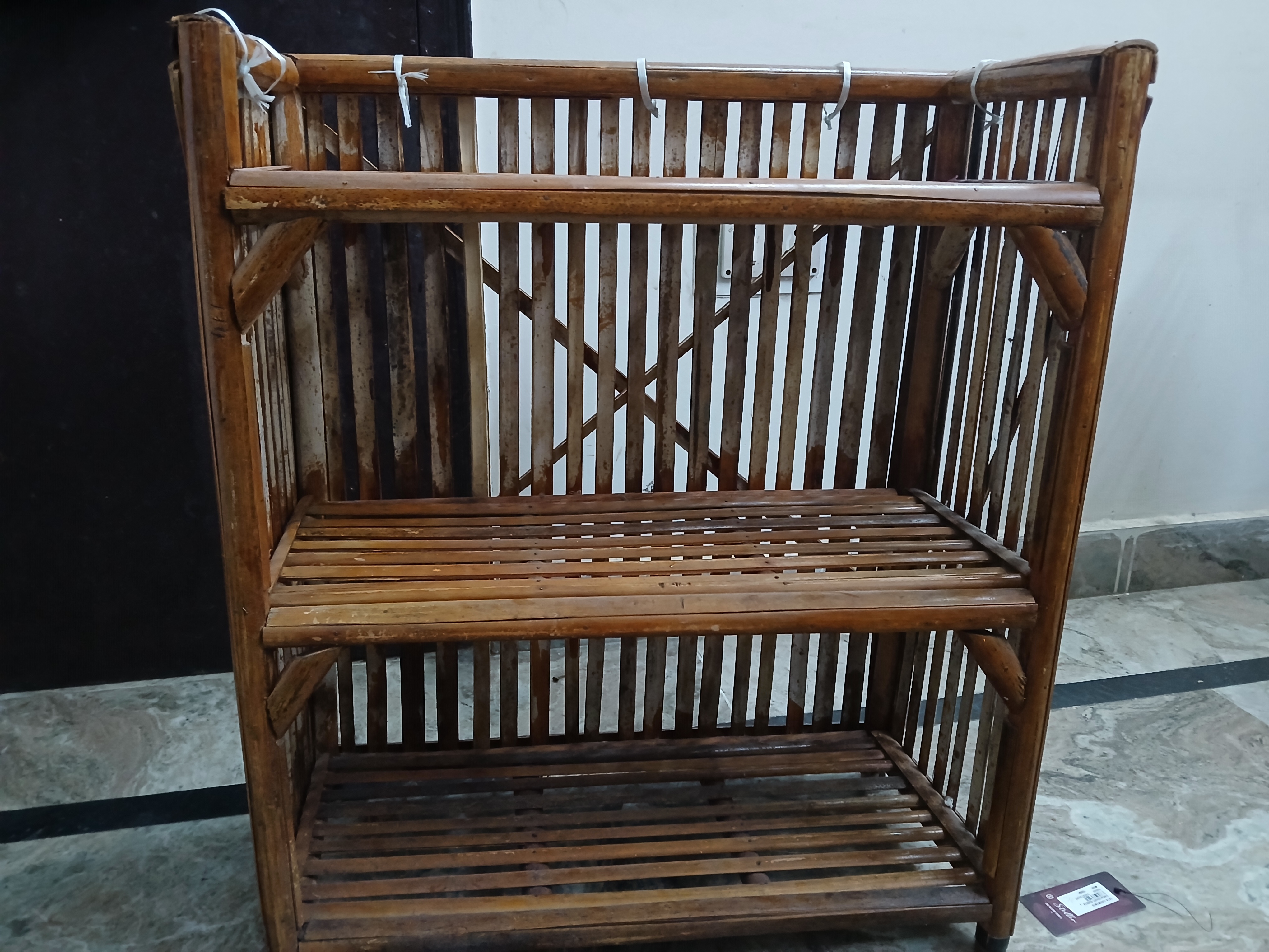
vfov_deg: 53.1
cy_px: 476
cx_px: 634
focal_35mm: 26
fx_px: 953
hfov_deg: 67.3
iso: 500
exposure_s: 1/20
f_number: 1.8
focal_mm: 3.98
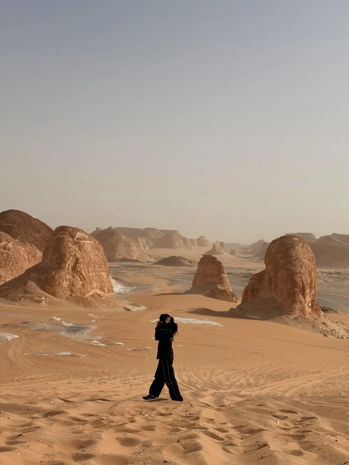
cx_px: 174
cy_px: 232
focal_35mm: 52
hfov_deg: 28.0
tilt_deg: +0.6
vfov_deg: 36.8
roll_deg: -2.1
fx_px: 699
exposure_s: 1/10204
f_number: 1.6
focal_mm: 5.96
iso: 40
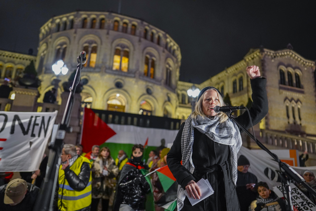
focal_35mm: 24
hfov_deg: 73.7
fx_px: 211
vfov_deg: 53.1
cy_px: 106
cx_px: 158
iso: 3200
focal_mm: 24
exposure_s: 1/125
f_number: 1.4
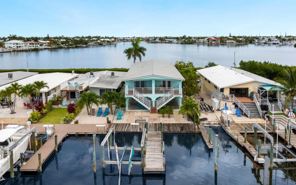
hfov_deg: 70.4
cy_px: 99
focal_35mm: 26
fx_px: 210
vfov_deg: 47.6
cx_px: 150
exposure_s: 1/100
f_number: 11
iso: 110
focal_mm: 12.29
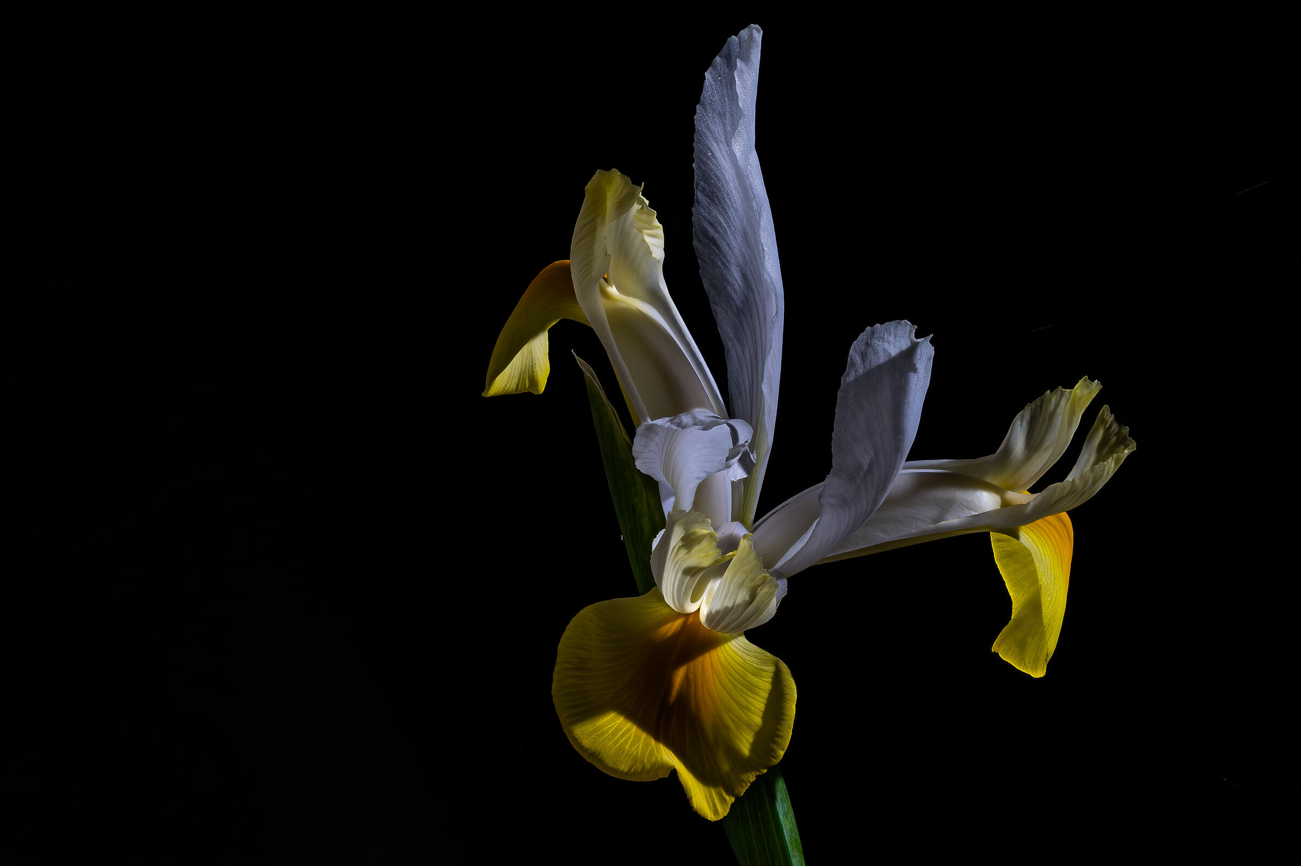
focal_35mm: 105
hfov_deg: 19.5
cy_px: 433
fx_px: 3792
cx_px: 650
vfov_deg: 13.0
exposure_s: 1/3
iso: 100
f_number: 14
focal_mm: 105
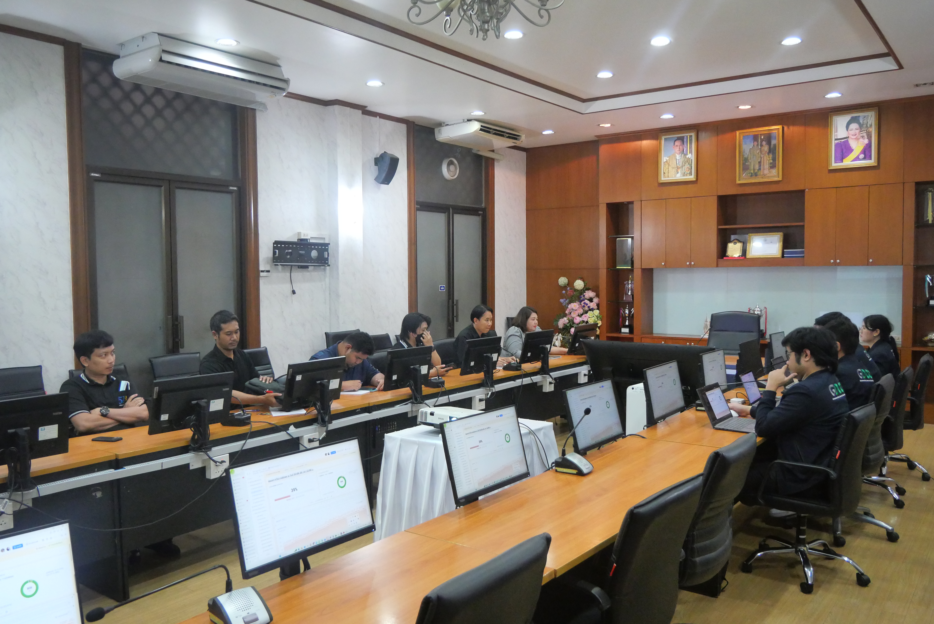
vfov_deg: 45.0
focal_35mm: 29
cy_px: 312
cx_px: 467
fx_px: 753
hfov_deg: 63.6
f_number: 3.6
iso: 3200
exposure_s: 1/100
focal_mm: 14
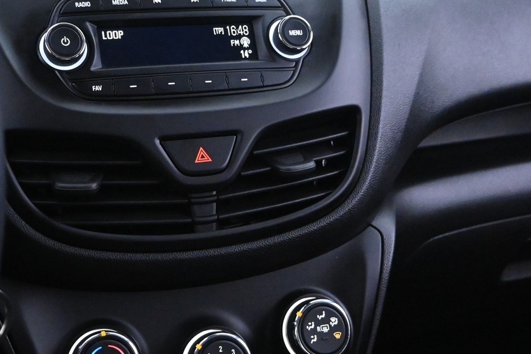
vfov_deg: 26.5
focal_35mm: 51
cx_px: 203
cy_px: 164
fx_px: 752
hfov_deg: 38.7
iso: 6400
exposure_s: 1/40
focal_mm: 16
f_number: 4
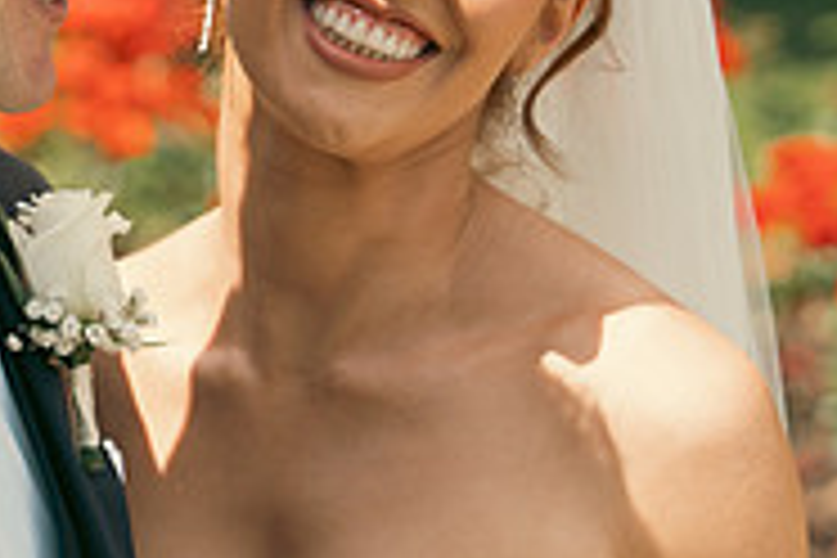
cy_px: 322
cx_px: -40
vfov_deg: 6.3
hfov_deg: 9.4
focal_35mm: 218
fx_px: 5068
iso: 400
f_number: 3.5
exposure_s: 1/2000
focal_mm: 70
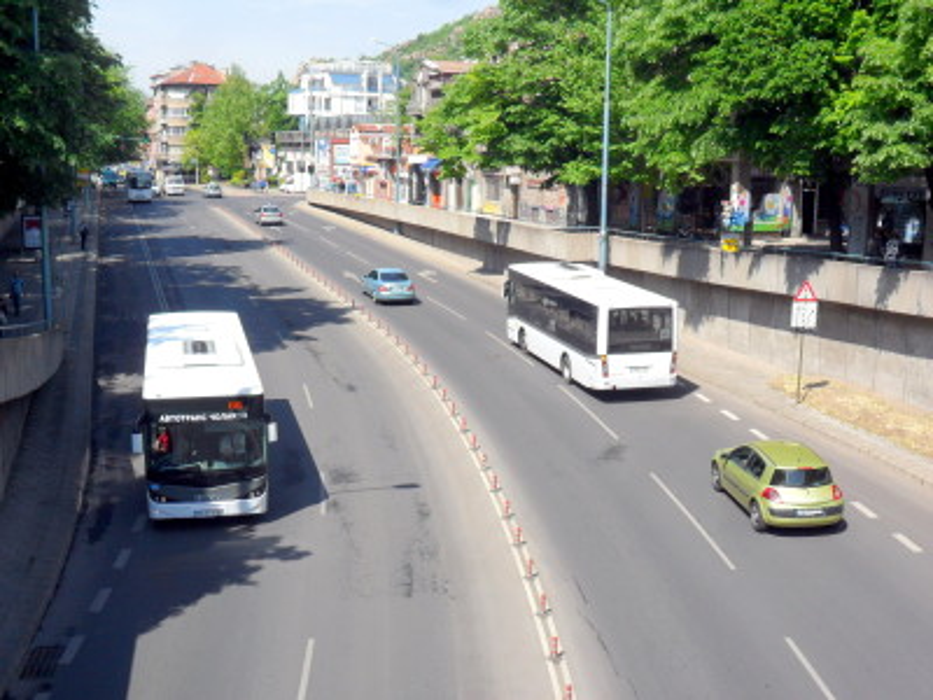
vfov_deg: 32.9
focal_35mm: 44
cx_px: 466
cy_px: 350
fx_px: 1186
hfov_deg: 42.9
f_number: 4.5
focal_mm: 7.8
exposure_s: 1/500
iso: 100
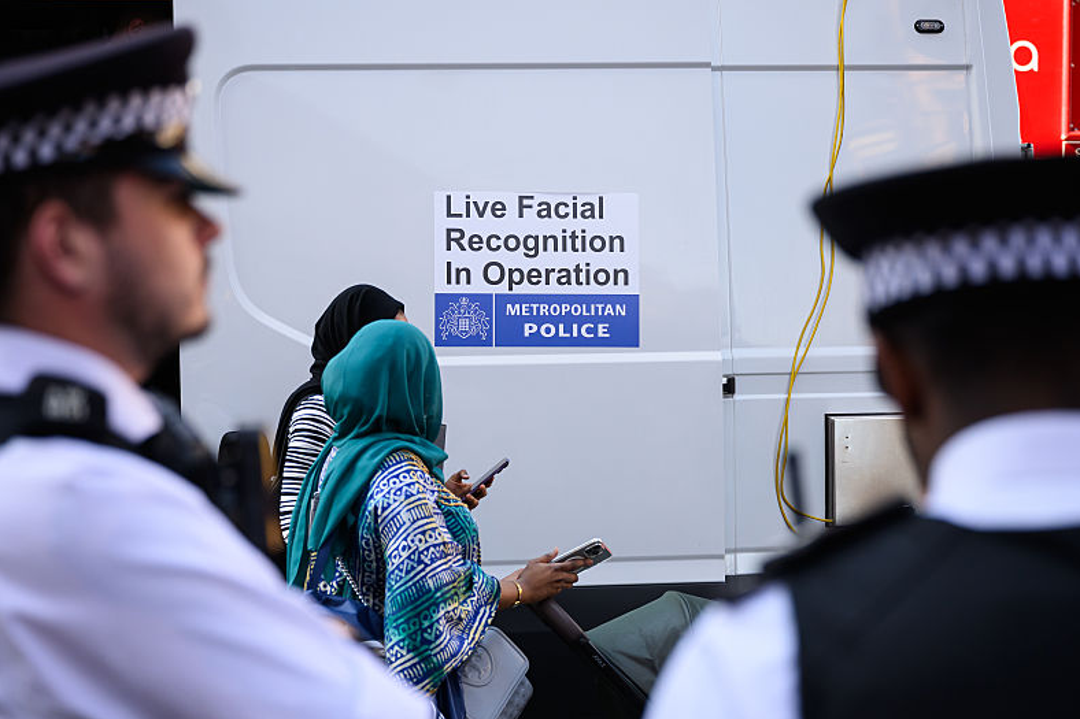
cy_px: 412
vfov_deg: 17.5
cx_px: 591
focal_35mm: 78
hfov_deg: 26.0
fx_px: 2339
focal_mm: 60
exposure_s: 1/1000
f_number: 3.2
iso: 640
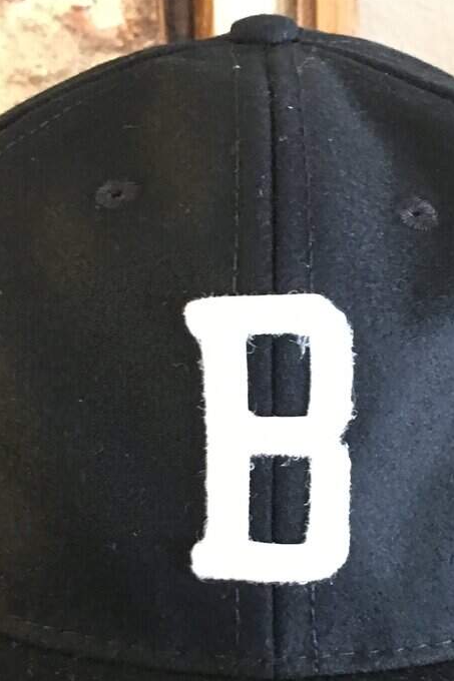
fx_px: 1344
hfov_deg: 19.2
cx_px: 280
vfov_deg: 28.4
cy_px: 410
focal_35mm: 71
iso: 125
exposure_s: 1/4
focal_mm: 4.15
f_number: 2.2
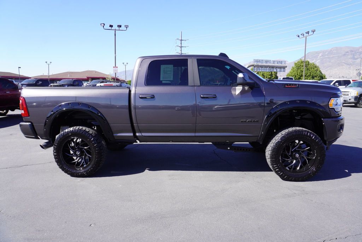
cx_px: 181
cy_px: 121
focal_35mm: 24
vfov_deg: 53.2
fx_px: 241
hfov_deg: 73.7
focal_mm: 16
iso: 100
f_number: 8
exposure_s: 1/125
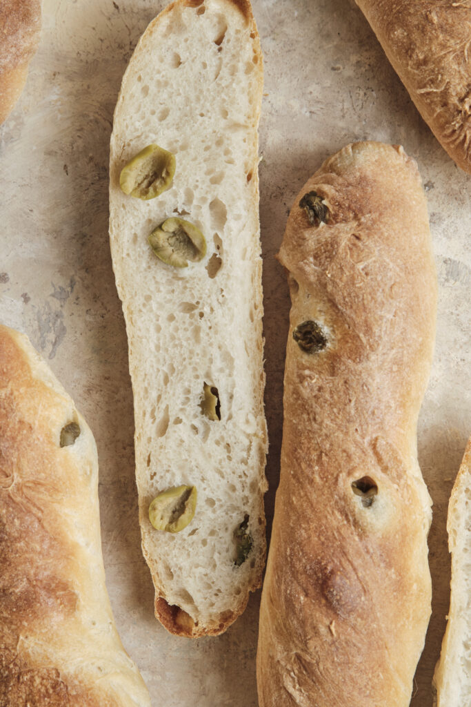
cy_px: 354
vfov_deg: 19.5
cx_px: 236
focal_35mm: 105
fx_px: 2060
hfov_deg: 13.0
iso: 200
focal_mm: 70
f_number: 9
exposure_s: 1/80
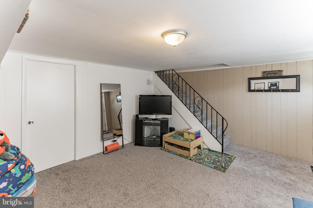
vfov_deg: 81.2
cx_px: 156
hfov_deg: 104.3
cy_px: 104
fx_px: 122
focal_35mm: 14
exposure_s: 1/5
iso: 250
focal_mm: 14
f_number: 9
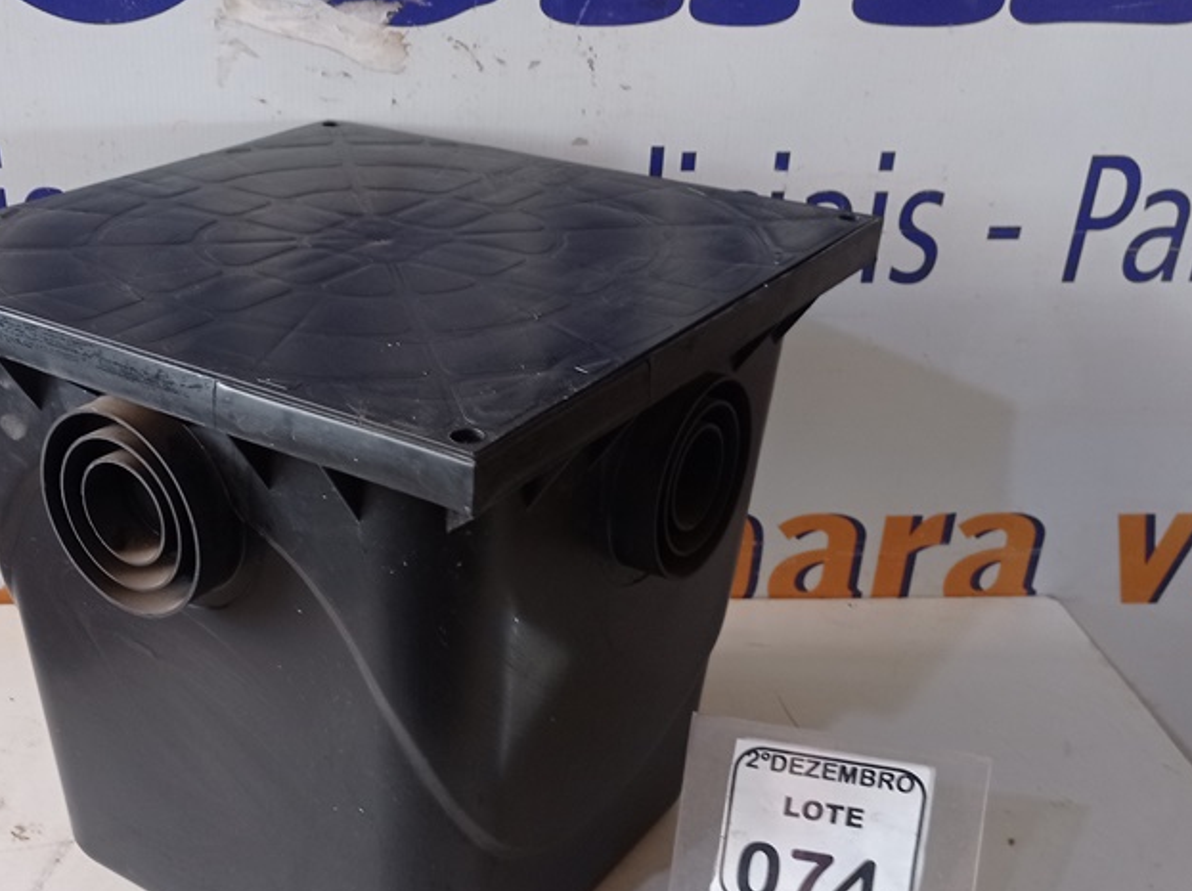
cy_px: 595
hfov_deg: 40.9
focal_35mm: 46
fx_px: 1582
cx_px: 419
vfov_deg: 31.2
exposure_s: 1/40
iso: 218
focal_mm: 4.7
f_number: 1.79
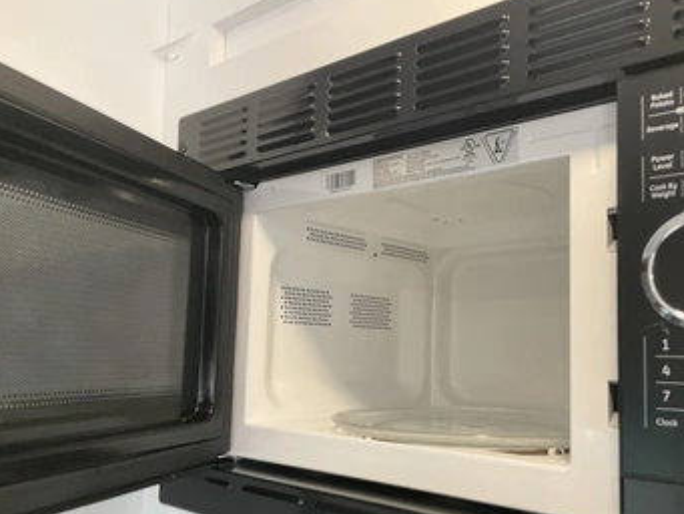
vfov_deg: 41.7
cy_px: 289
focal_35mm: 34
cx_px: 381
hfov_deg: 53.8
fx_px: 672
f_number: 1.8
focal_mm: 3
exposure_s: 1/60
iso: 100
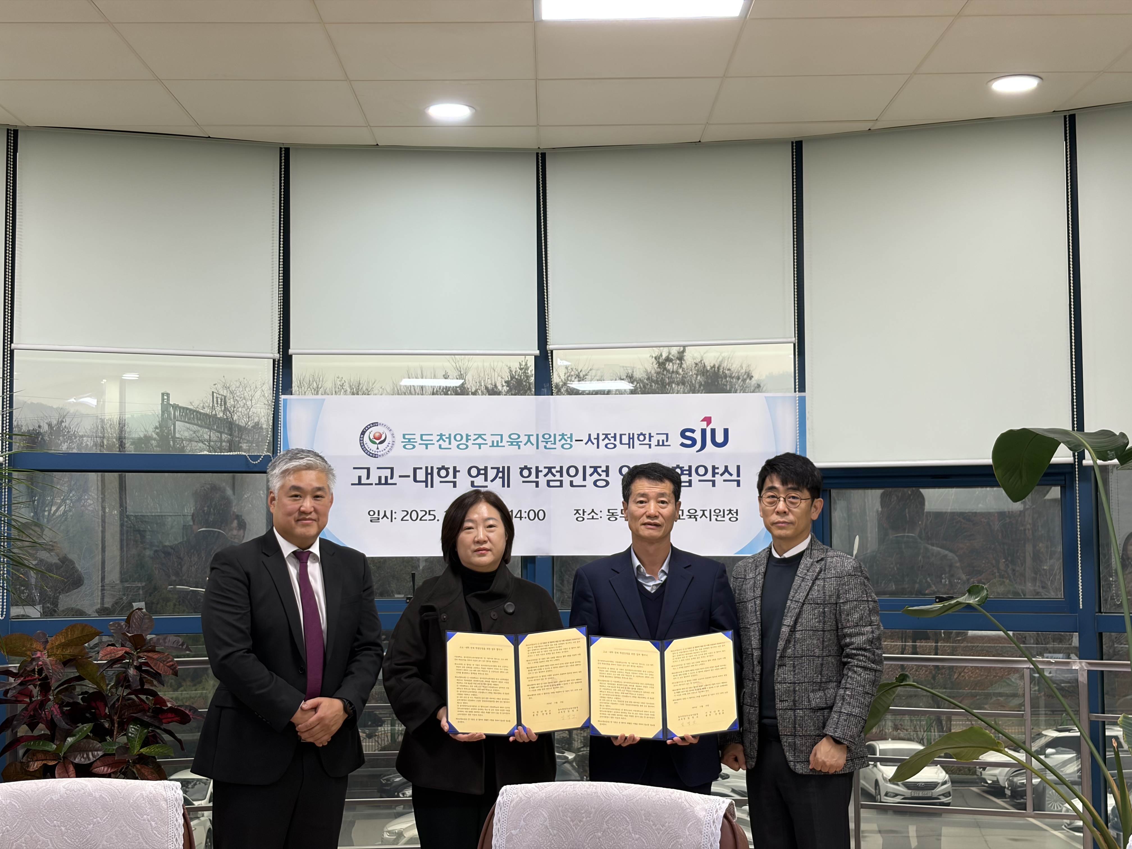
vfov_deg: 28.0
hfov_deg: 36.8
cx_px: 566
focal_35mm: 52
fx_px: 1700
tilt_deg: +4.9
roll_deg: +1.7
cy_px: 424
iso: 40
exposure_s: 1/60
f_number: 1.6
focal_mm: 5.96
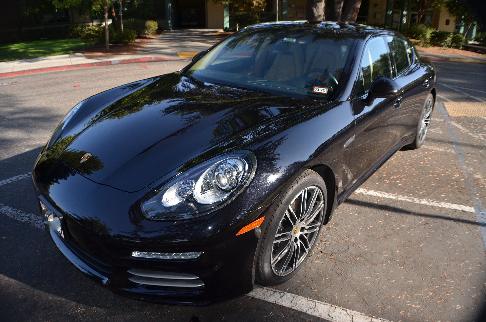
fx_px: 445
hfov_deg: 57.3
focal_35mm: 33
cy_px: 161
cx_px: 243
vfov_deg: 39.8
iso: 100
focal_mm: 22
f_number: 5
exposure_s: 1/250
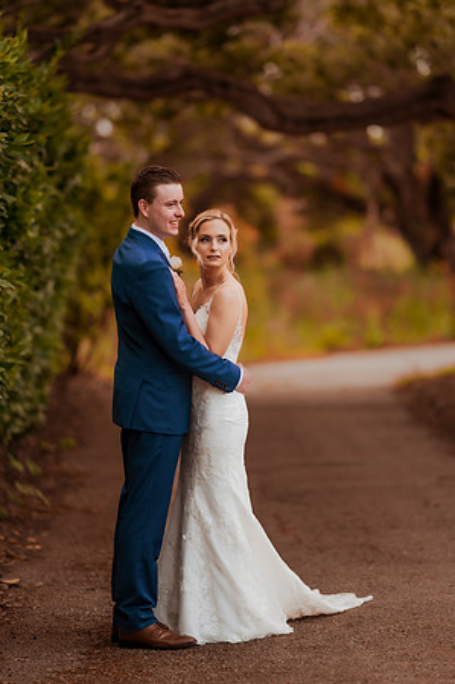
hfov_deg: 10.1
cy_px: 342
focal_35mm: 135
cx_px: 228
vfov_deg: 15.2
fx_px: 2565
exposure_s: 1/1000
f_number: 1.8
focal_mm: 135
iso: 320
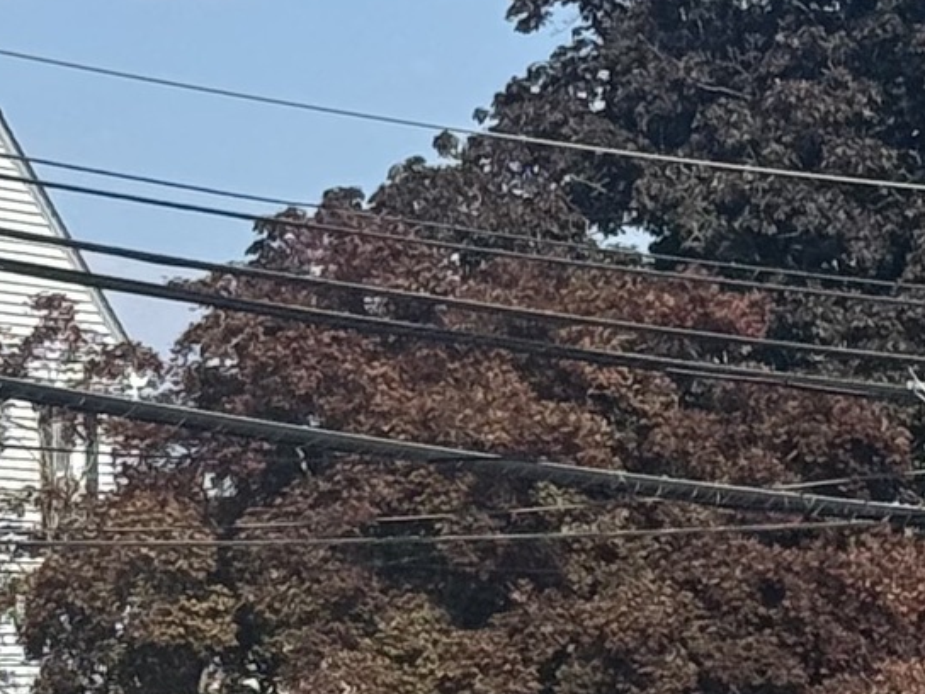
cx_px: -105
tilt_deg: -0.4
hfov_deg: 7.3
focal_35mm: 271
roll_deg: +0.2
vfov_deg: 5.5
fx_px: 7242
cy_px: 682
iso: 64
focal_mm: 6.76
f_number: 1.78
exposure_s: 1/4049
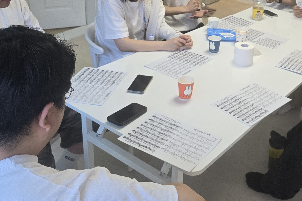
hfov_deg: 41.9
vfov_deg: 28.7
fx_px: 378
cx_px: 236
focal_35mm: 45
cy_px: 20
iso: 100
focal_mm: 6.3
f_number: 1.7
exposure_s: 1/120
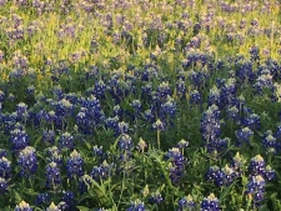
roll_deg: -0.1
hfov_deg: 14.8
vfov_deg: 11.1
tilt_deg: -7.5
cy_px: 226
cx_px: 22
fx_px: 1072
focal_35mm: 132
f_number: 2.2
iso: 25
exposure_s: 1/413
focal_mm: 4.15
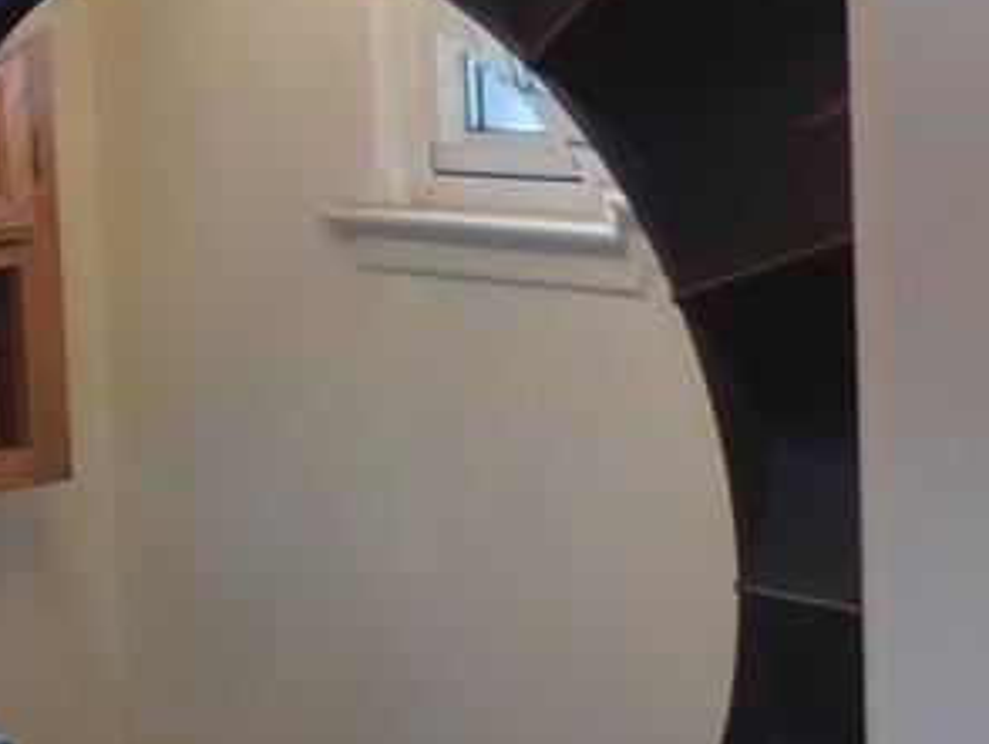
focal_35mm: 80
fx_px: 2288
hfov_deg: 19.7
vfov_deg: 17.9
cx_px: -666
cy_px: -47
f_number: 3
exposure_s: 1/30
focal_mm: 4
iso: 200
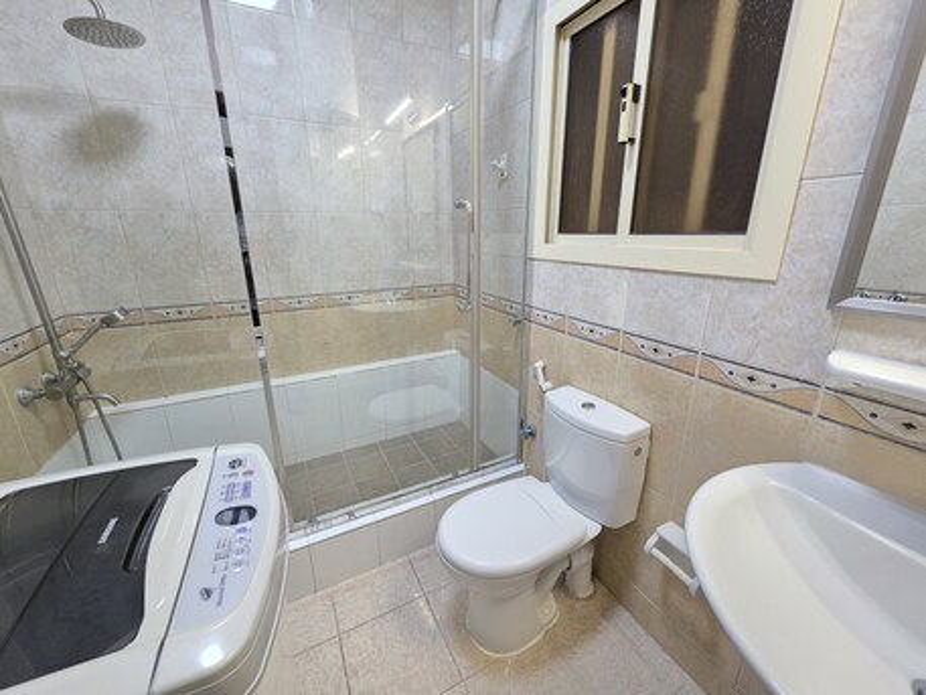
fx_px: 348
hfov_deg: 106.2
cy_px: 348
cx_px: 463
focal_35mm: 13
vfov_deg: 89.9
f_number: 1.9
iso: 250
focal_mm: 2.2
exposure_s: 1/100
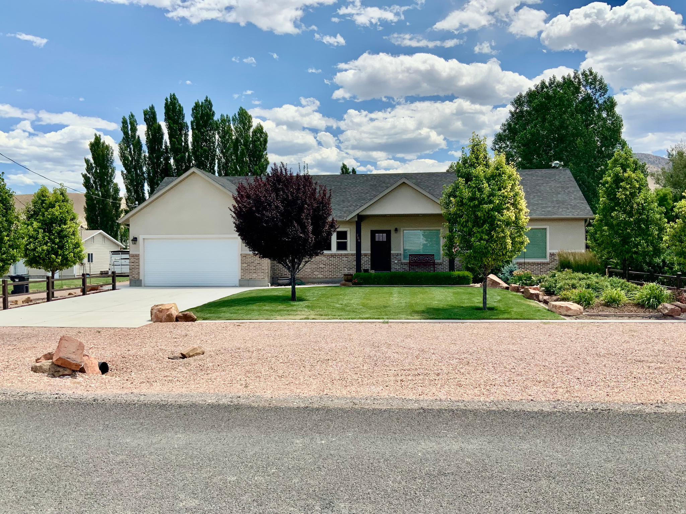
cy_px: 257
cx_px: 343
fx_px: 575
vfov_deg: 48.2
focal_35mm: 29
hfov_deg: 61.7
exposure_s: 1/2227
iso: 16
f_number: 1.8
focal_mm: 3
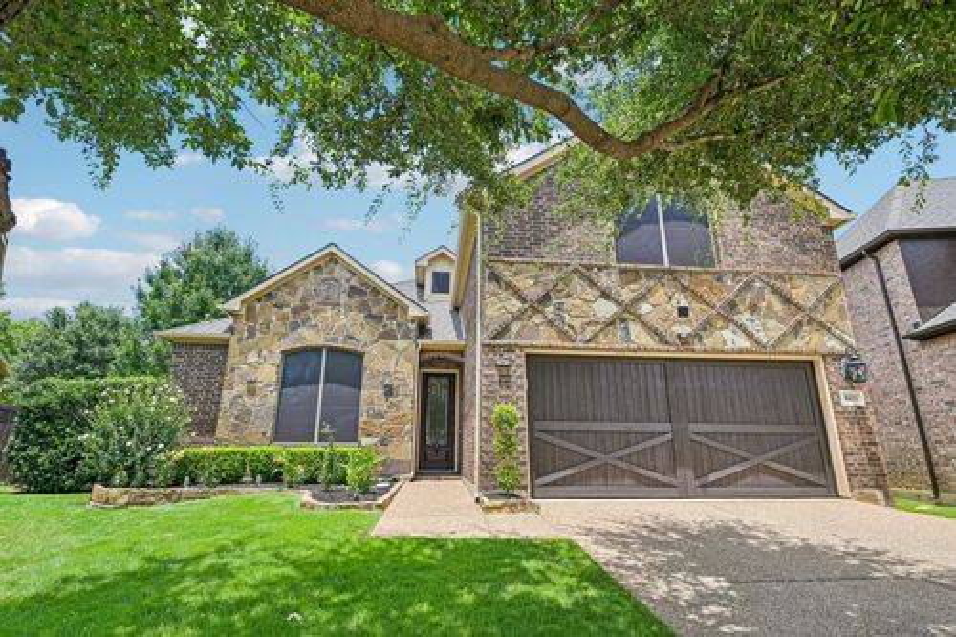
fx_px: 478
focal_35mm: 18
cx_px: 478
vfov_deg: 67.3
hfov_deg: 90.0
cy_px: 318
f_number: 8
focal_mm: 18
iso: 400
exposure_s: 1/500
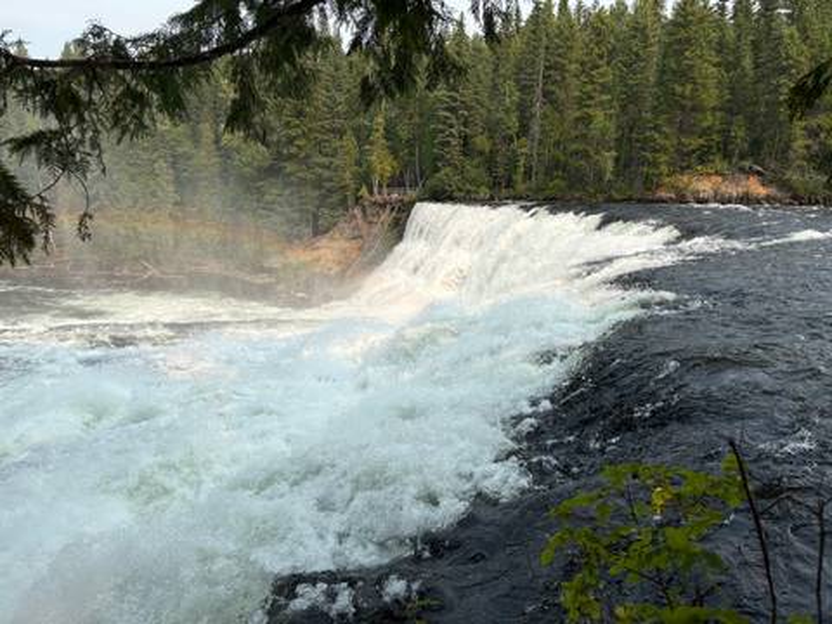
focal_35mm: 26
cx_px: 416
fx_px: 625
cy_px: 312
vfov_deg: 53.1
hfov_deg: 67.3
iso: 50
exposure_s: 1/3125
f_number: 1.6
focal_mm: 5.96
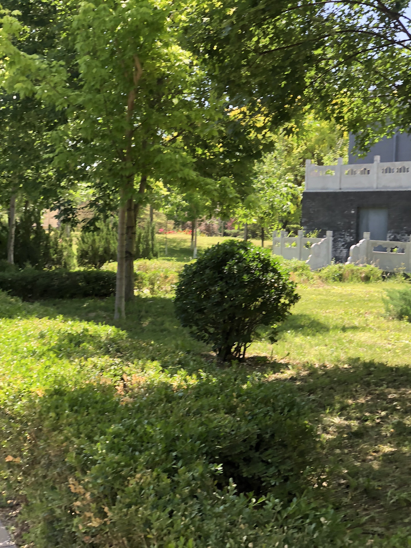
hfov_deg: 28.0
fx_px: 823
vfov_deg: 36.8
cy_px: 274
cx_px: 206
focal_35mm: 52
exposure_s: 1/187
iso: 16
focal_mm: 6
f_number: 2.4
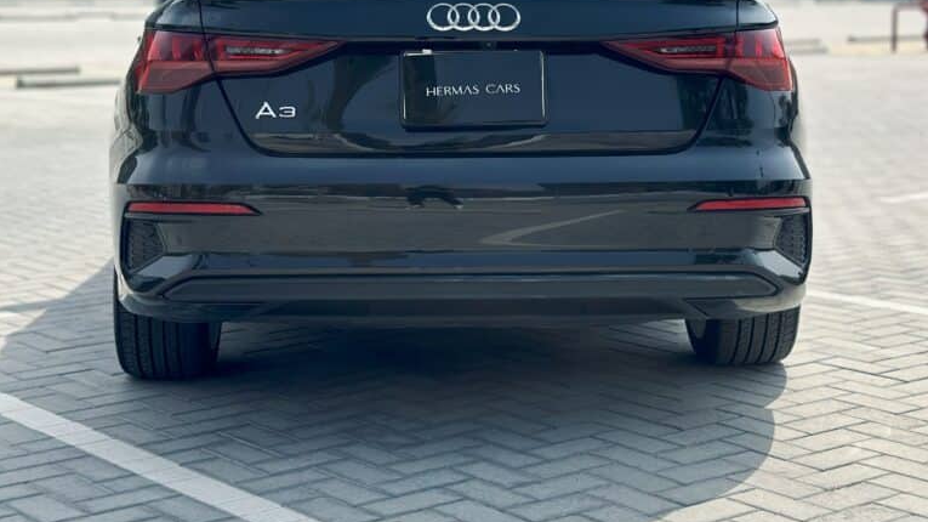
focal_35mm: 70
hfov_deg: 30.2
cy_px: 100
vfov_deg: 17.1
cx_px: 463
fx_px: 1722
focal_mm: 6.86
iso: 100
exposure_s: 1/4566
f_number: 1.78
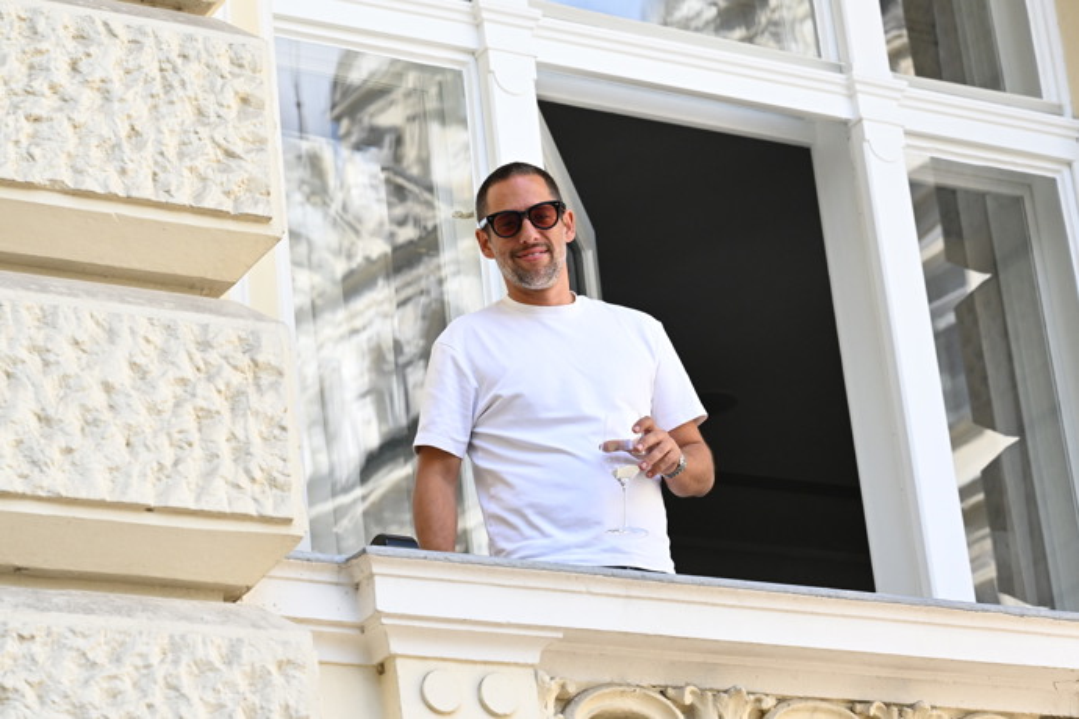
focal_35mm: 105
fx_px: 3147
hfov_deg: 19.5
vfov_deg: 13.0
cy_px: 360
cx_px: 540
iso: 1250
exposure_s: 1/2000
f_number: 4.5
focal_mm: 70
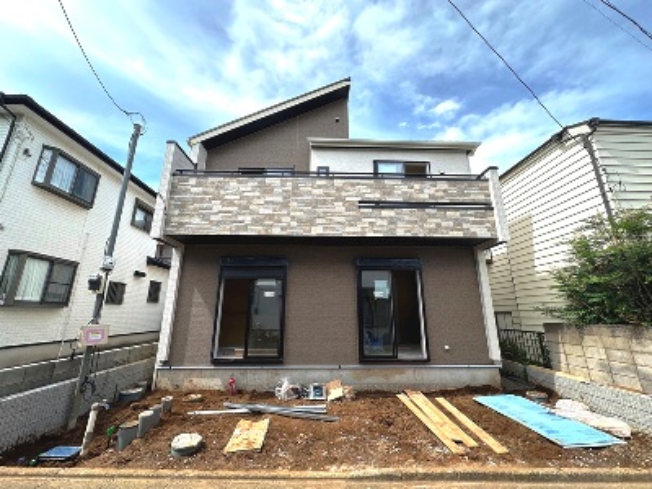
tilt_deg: +14.9
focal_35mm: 14
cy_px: 244
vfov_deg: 85.7
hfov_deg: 102.1
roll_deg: +0.2
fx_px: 264
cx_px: 326
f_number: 2.2
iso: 40
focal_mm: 2.22
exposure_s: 1/774
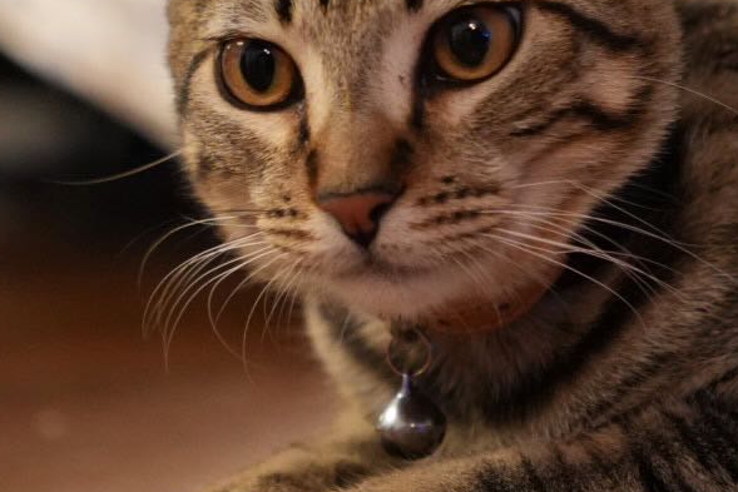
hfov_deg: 11.1
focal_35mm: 186
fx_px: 3809
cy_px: 138
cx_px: 461
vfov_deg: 7.4
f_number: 2.8
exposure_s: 1/80
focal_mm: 45.1
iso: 4000
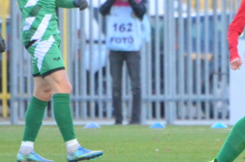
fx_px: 7975
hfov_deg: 1.8
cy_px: 73
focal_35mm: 1175
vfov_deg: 1.2
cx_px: 287
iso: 6400
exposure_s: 1/2500
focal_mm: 300
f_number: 5.6
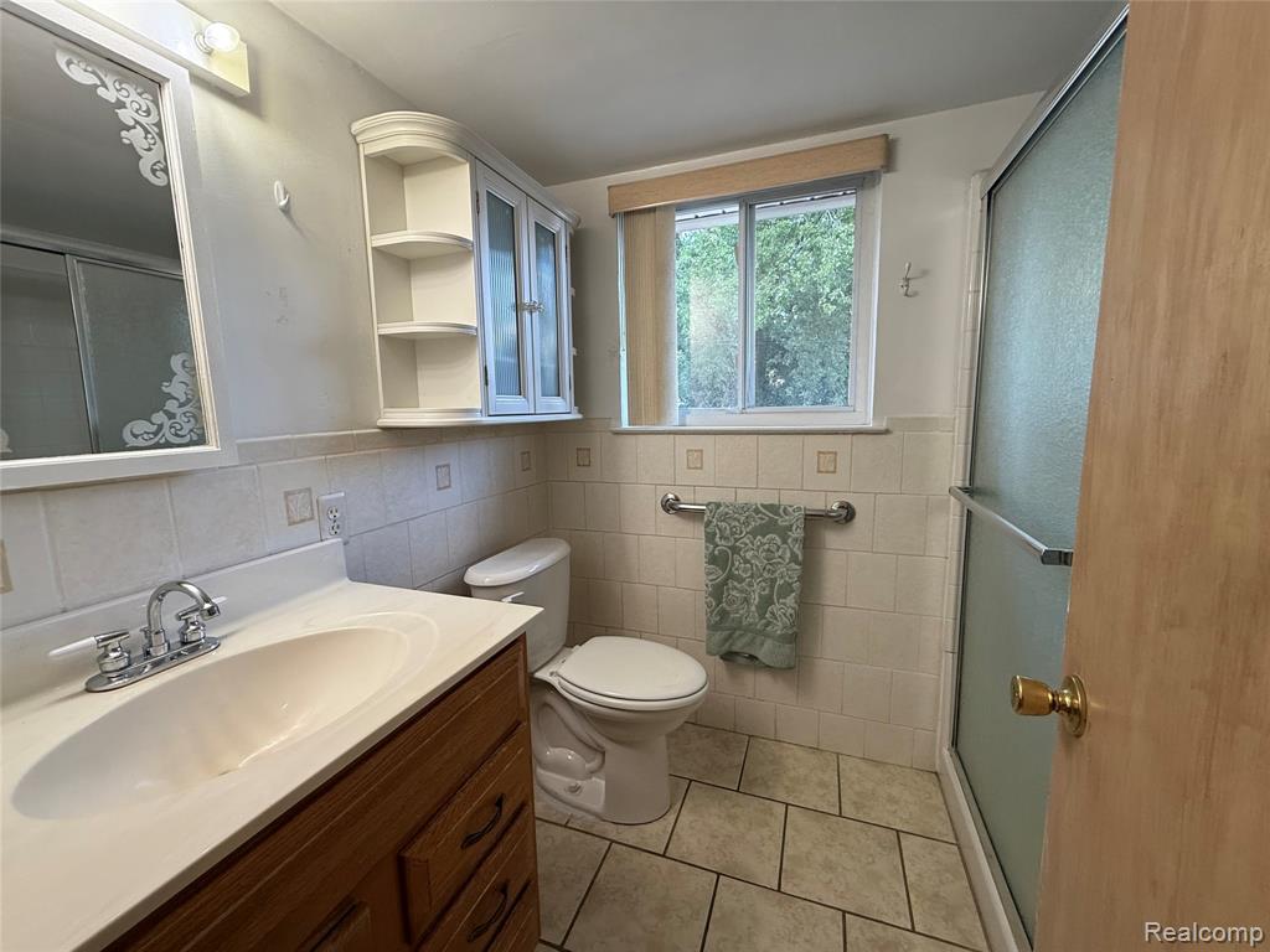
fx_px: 514
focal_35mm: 14
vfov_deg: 85.7
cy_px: 476
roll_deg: +0.7
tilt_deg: -6.5
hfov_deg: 102.1
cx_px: 635
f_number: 2.2
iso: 200
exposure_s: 1/120
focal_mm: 2.22
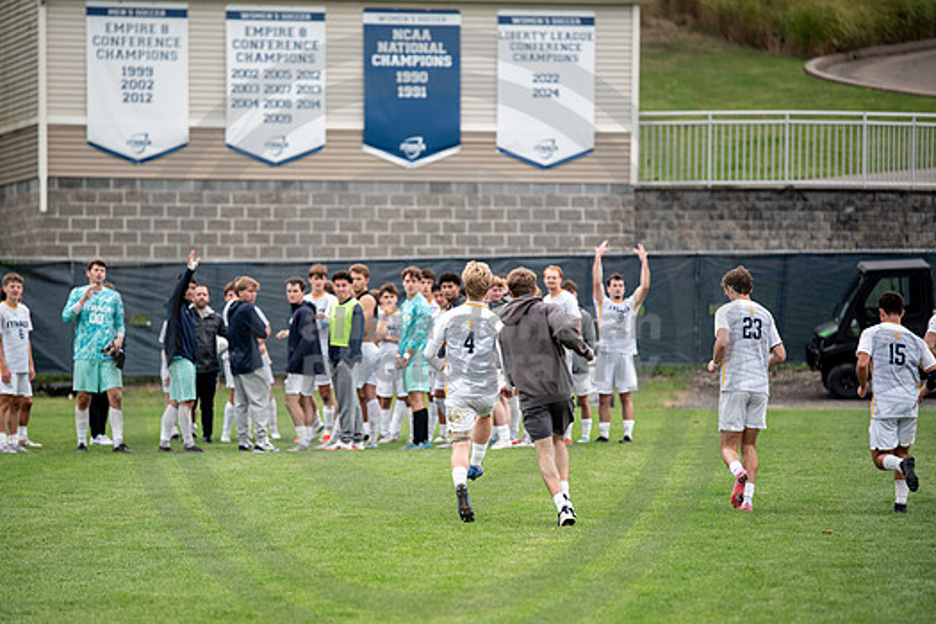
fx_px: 5798
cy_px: 343
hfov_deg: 9.2
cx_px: 426
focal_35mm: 223
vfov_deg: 6.2
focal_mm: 200
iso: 320
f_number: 3.2
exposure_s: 1/640
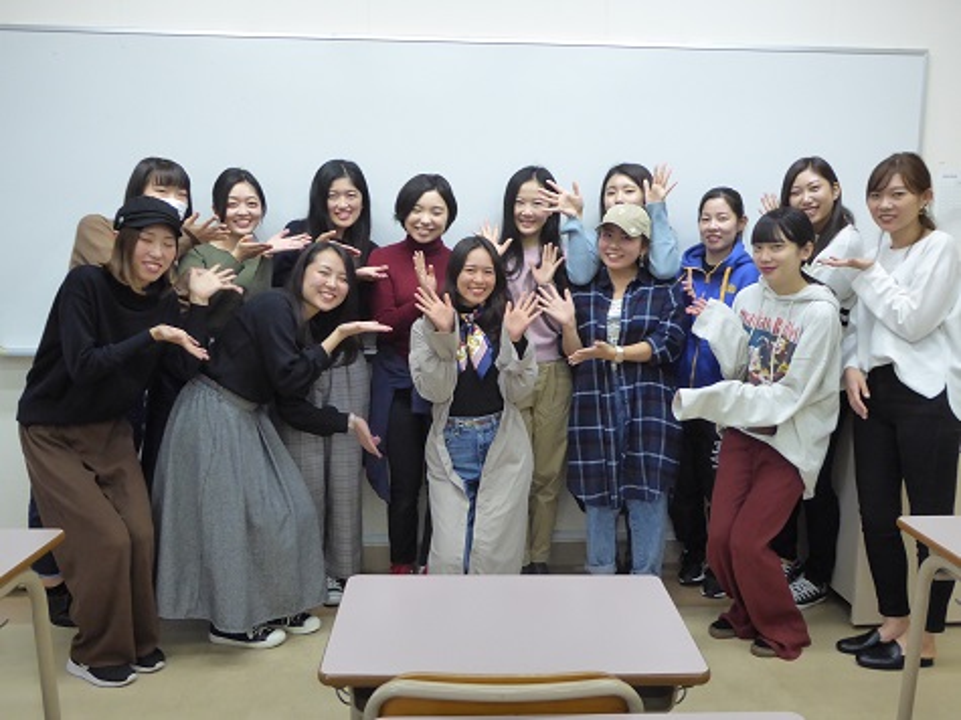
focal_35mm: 34
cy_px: 360
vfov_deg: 41.8
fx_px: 944
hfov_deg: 54.0
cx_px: 480
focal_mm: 5.8
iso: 400
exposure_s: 1/40
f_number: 3.6
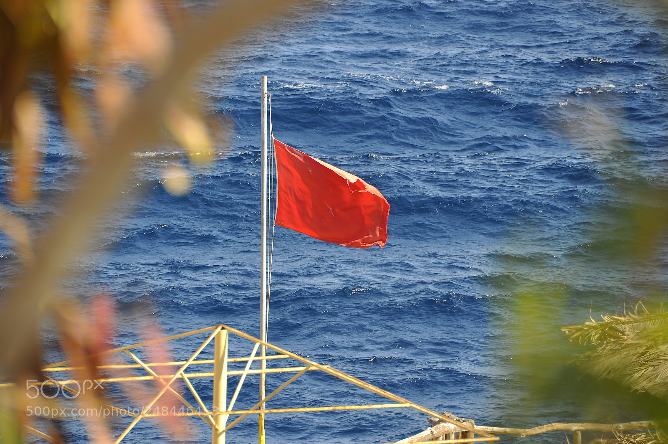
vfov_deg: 4.6
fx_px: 5560
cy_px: 222
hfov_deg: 6.9
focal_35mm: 300
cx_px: 334
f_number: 5.6
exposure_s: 1/320
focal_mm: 200
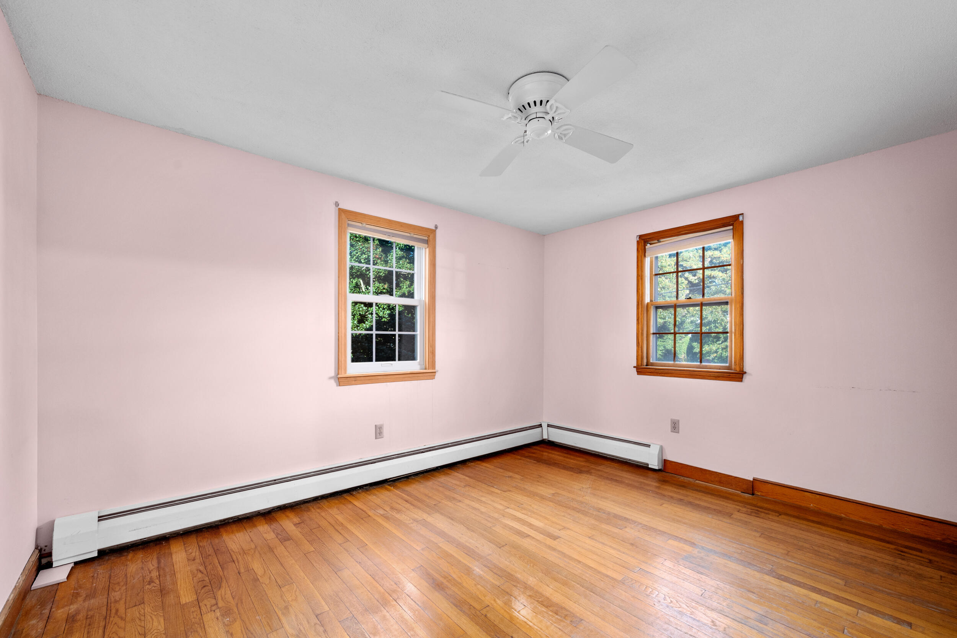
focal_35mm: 14
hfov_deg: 102.3
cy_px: 319
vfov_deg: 79.2
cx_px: 478
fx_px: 385
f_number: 8
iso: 400
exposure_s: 1/2.5
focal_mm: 14.5
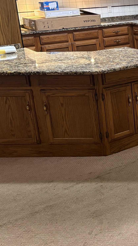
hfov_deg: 17.2
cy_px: 84
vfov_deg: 35.1
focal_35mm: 59
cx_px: 239
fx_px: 384
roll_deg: +1.4
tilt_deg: -15.0
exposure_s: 1/60
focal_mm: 5.96
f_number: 1.6
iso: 250
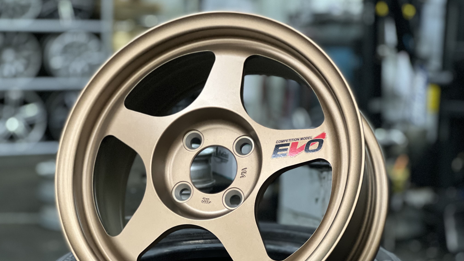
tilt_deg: -8.7
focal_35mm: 84
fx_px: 1033
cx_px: 232
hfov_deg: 25.3
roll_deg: -0.6
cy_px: 163
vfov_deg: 14.4
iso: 400
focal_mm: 9
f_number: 2.8
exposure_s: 1/17
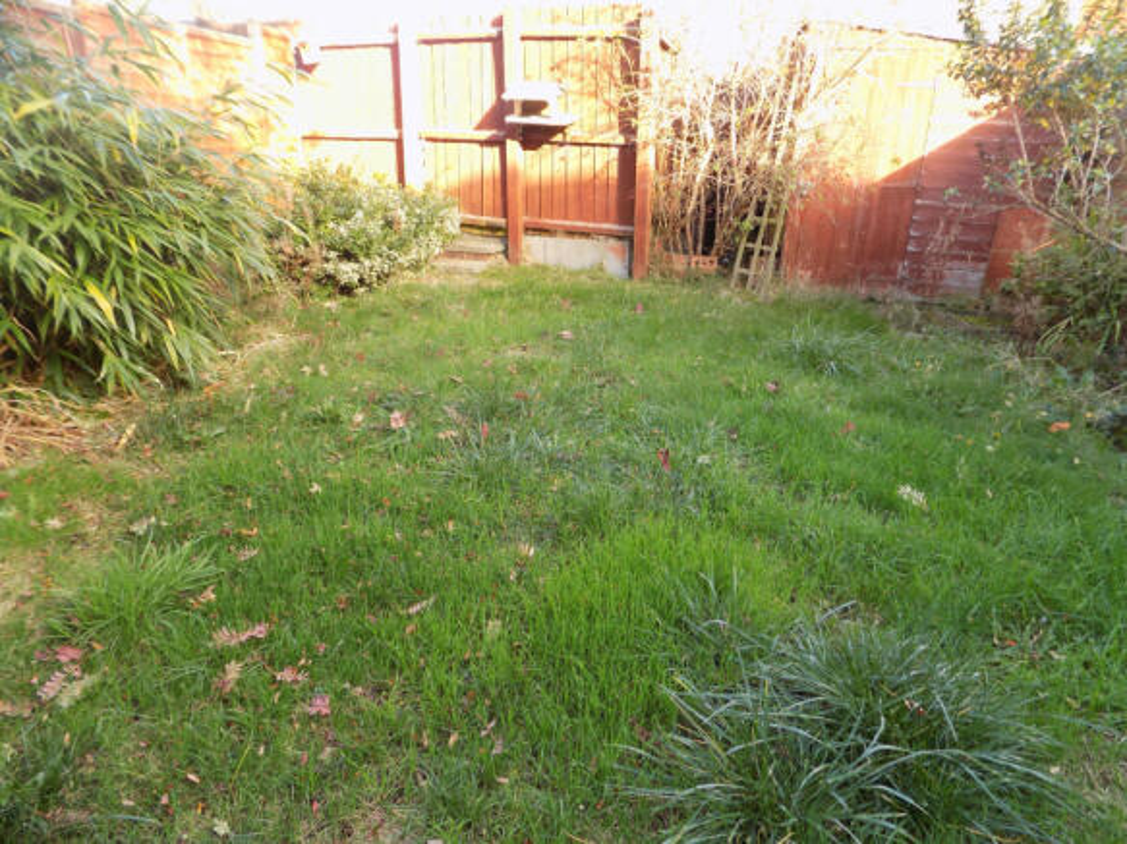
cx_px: 564
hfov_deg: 73.9
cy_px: 422
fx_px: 749
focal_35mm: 23
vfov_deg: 58.9
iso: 80
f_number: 3.1
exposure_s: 1/30
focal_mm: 4
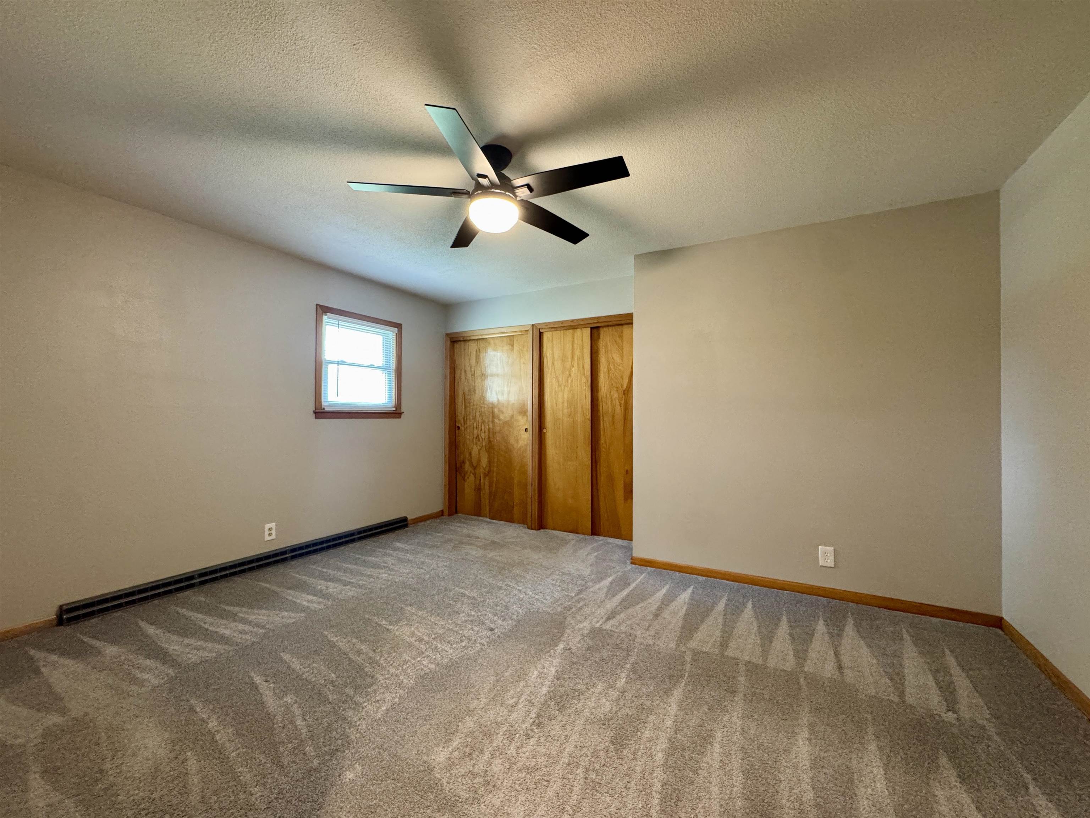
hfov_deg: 102.1
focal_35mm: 14
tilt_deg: +0.5
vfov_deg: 85.7
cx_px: 545
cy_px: 409
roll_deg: -0.6
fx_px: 441
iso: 640
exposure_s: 1/60
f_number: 2.2
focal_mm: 2.22
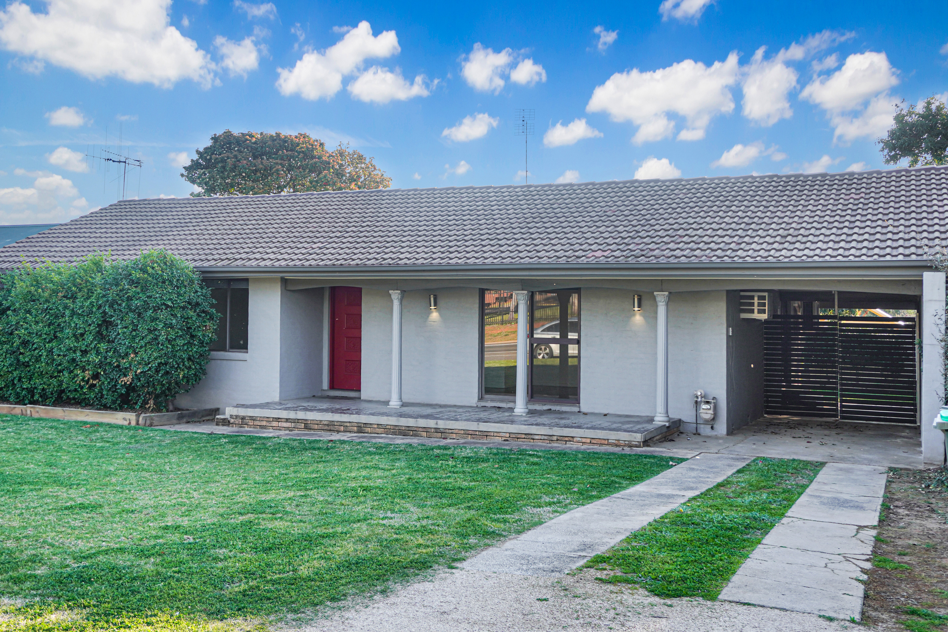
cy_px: 316
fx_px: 948
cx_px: 474
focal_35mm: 36
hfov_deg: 53.1
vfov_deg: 36.9
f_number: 4.5
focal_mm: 24
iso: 100
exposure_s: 1/160
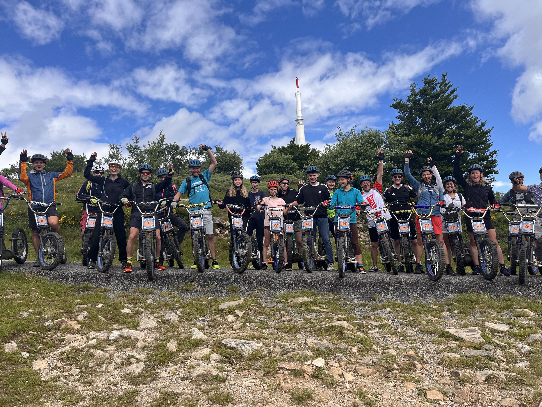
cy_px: 204
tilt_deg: +6.5
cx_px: 271
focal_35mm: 26
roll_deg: +2.9
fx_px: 407
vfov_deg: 53.1
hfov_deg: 67.3
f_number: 1.6
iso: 50
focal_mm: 5.1
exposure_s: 1/2513
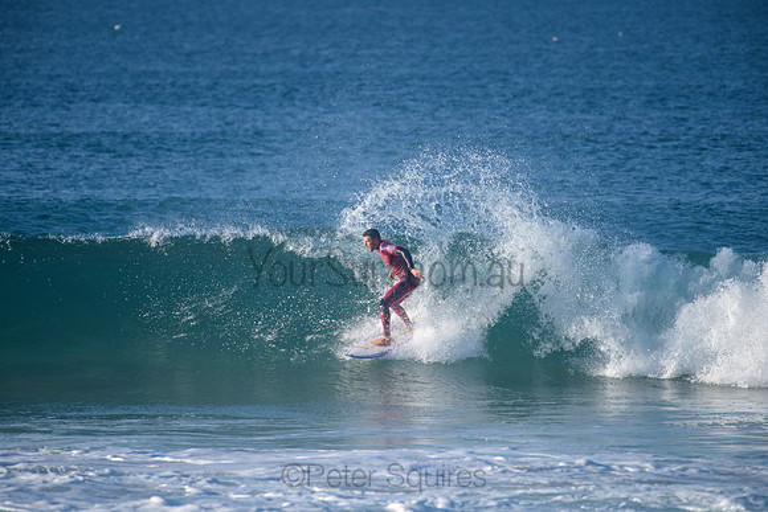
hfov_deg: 4.0
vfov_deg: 2.7
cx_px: 384
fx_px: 11039
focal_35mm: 517
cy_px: 256
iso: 320
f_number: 5.6
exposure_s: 1/2000
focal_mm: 500
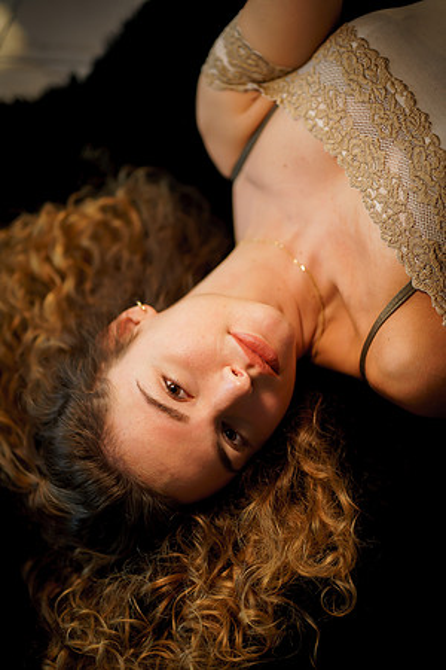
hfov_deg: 16.1
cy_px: 335
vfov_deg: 23.9
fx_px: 1579
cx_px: 223
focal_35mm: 85
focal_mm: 85
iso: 500
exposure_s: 1/200
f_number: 1.8
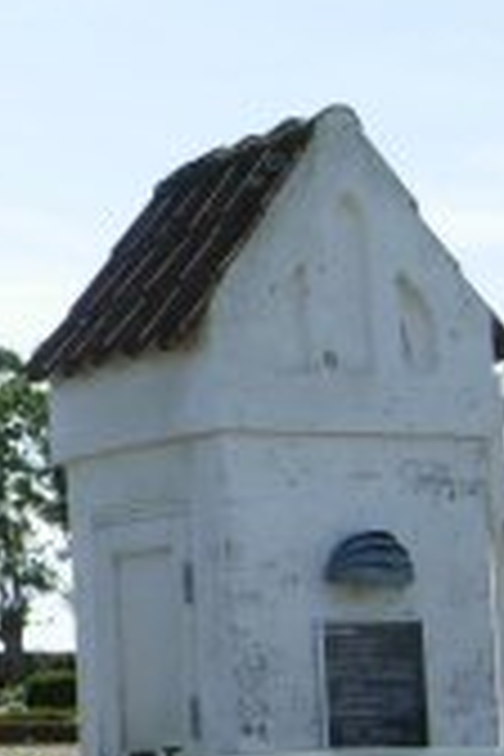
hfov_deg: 13.8
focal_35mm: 95
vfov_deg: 21.1
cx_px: -173
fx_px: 1995
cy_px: 97
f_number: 6.1
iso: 50
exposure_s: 1/304
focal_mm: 7.5
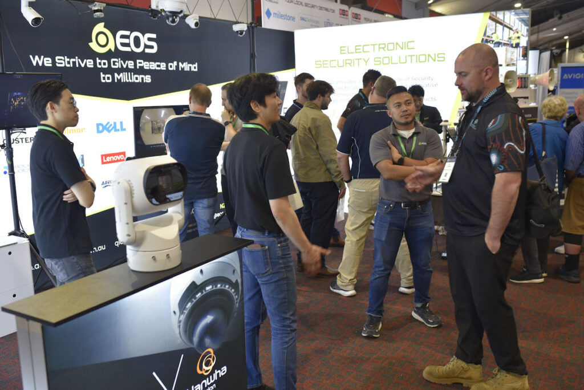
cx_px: 292
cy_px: 195
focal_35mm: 35
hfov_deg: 54.4
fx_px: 568
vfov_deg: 37.9
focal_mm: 35
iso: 800
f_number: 4
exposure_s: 1/60
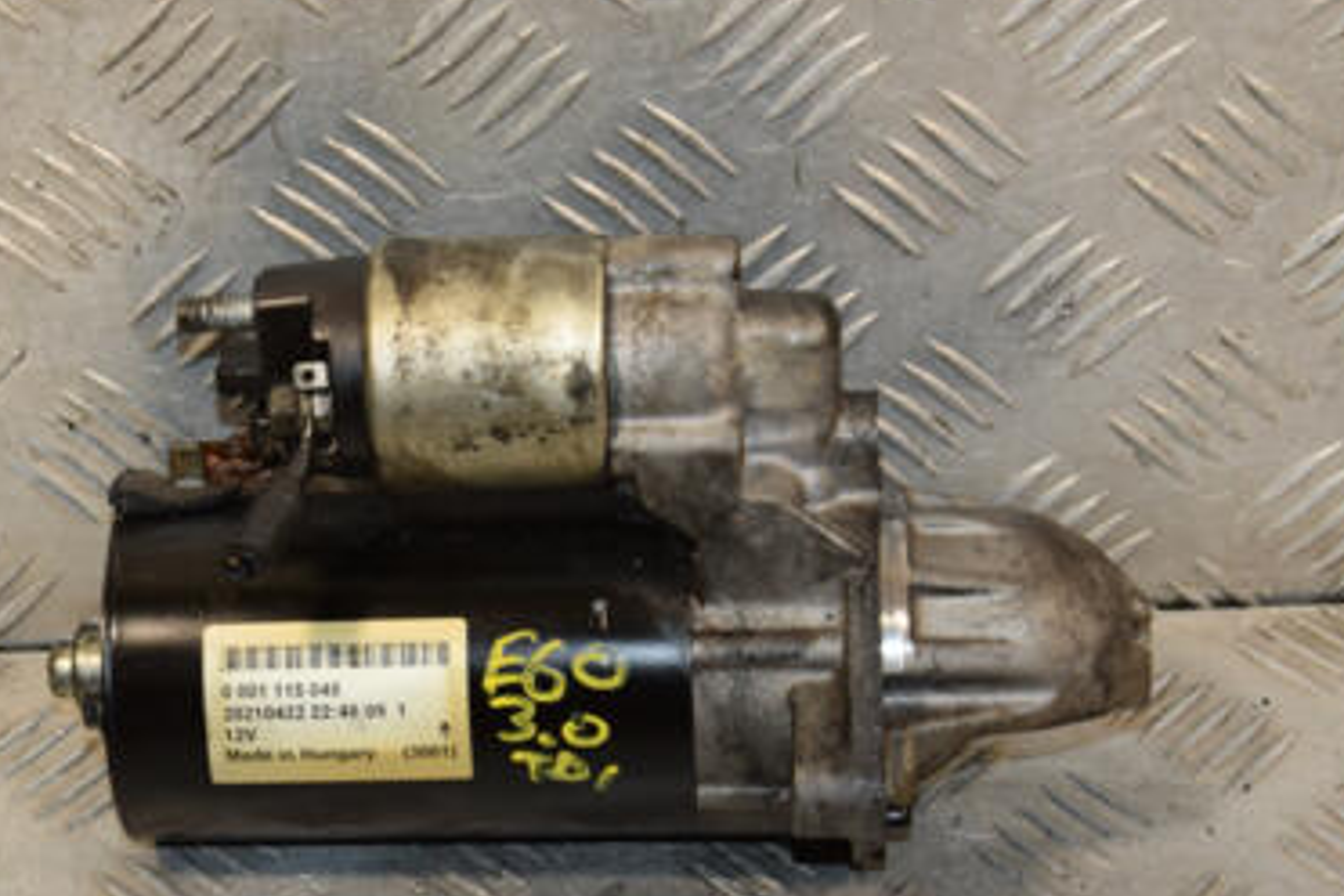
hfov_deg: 17.6
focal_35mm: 116
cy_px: 582
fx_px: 4330
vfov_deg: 11.8
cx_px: 488
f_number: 6.3
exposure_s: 1/200
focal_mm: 48
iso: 800
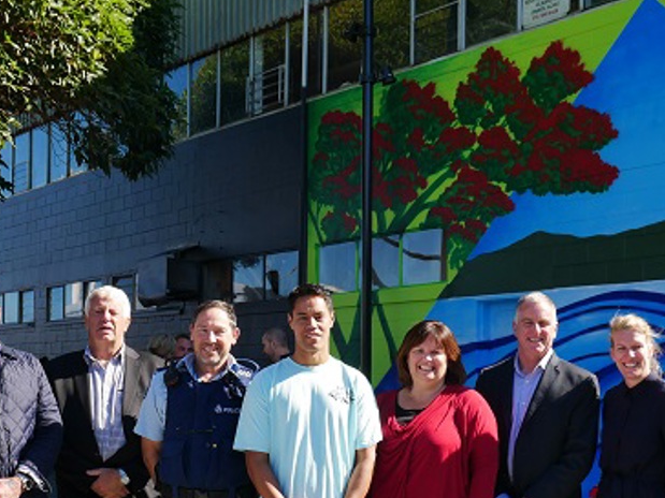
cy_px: 399
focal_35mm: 56
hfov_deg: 34.3
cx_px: 377
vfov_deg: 25.6
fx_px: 1076
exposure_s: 1/250
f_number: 6.3
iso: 200
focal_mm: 17
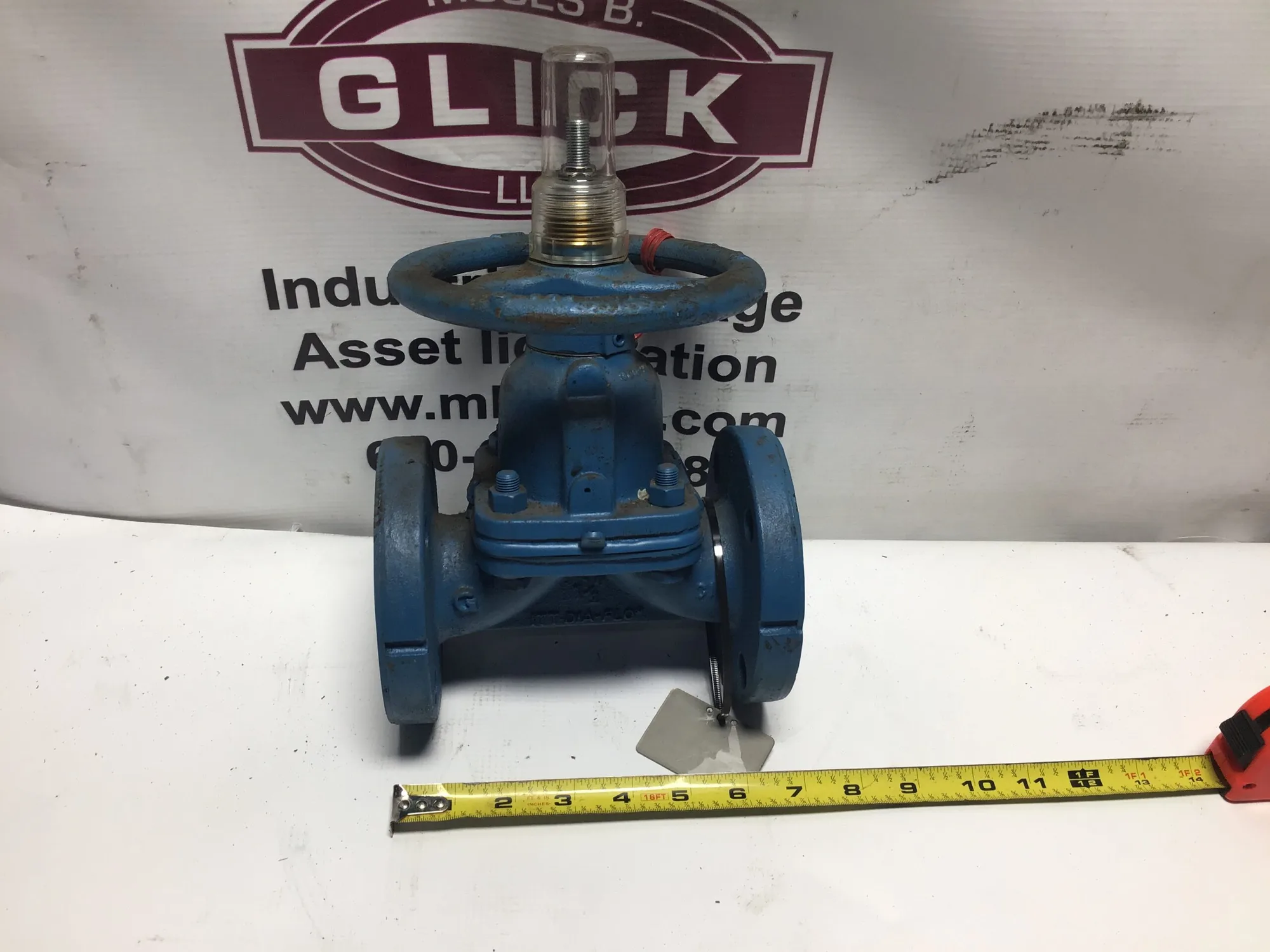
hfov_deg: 58.4
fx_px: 1137
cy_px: 476
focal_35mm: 31
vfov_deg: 45.4
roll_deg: -4.5
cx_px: 635
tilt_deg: -41.2
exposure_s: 1/121
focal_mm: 3.3
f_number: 2.4
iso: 25
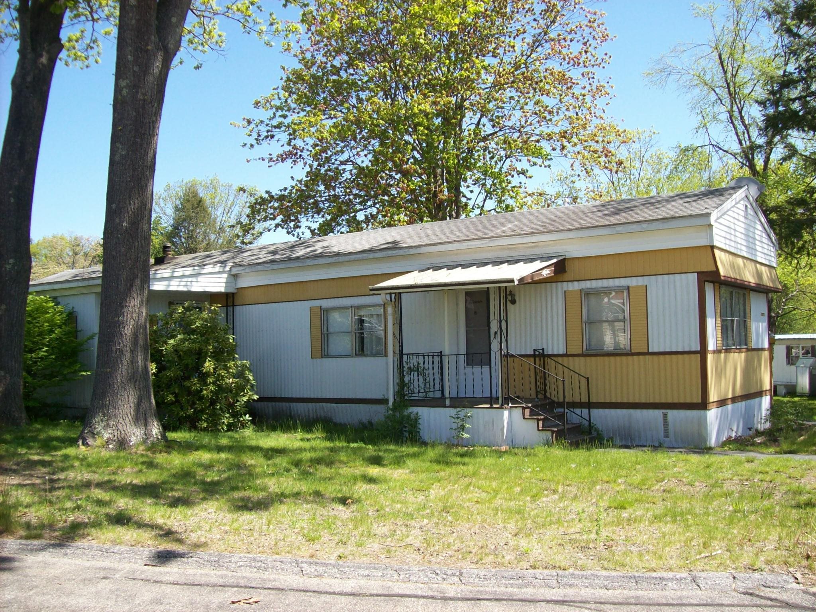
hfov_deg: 51.4
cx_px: 408
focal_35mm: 36
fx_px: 849
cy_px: 306
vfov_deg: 39.7
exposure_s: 1/615
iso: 80
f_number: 2.7
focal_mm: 6
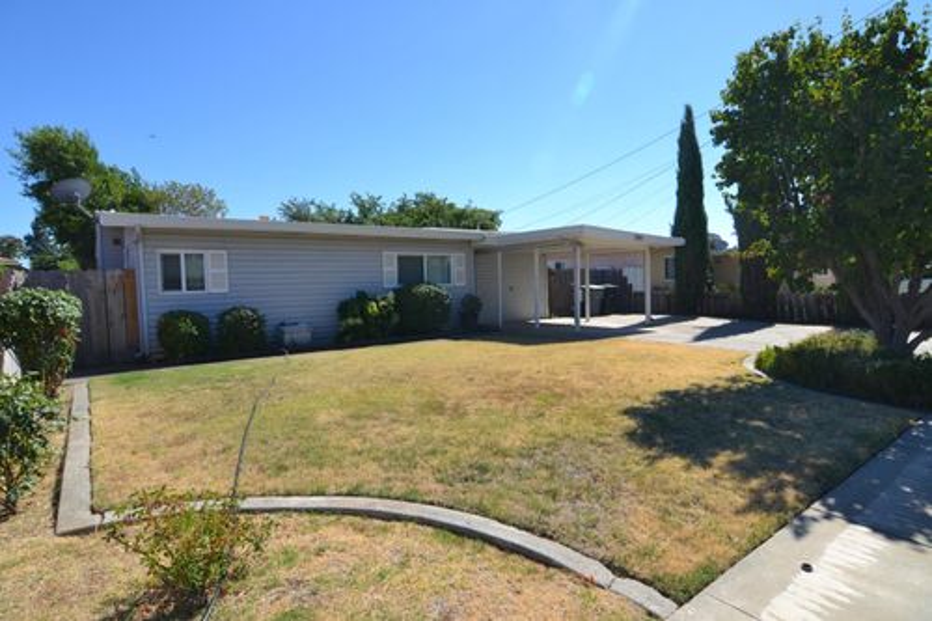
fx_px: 466
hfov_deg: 90.0
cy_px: 310
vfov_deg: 67.3
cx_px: 466
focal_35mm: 18
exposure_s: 1/200
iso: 100
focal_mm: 12
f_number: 7.1
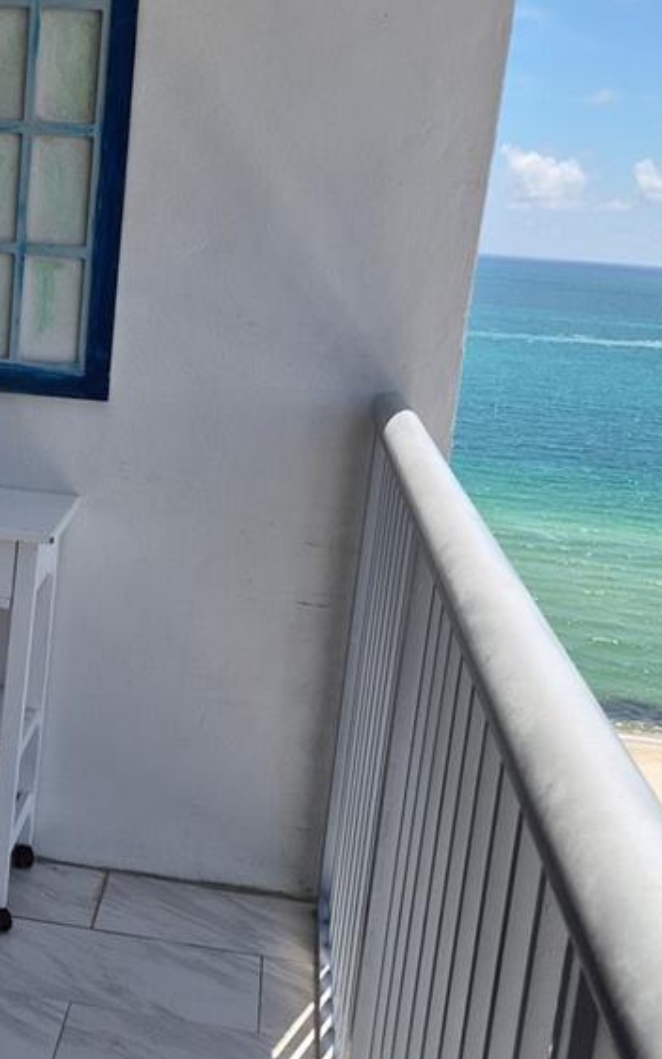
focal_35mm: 52
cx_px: 45
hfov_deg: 24.1
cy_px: 525
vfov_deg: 38.9
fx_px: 1501
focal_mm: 5.4
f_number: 1.8
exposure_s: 1/4896
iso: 80
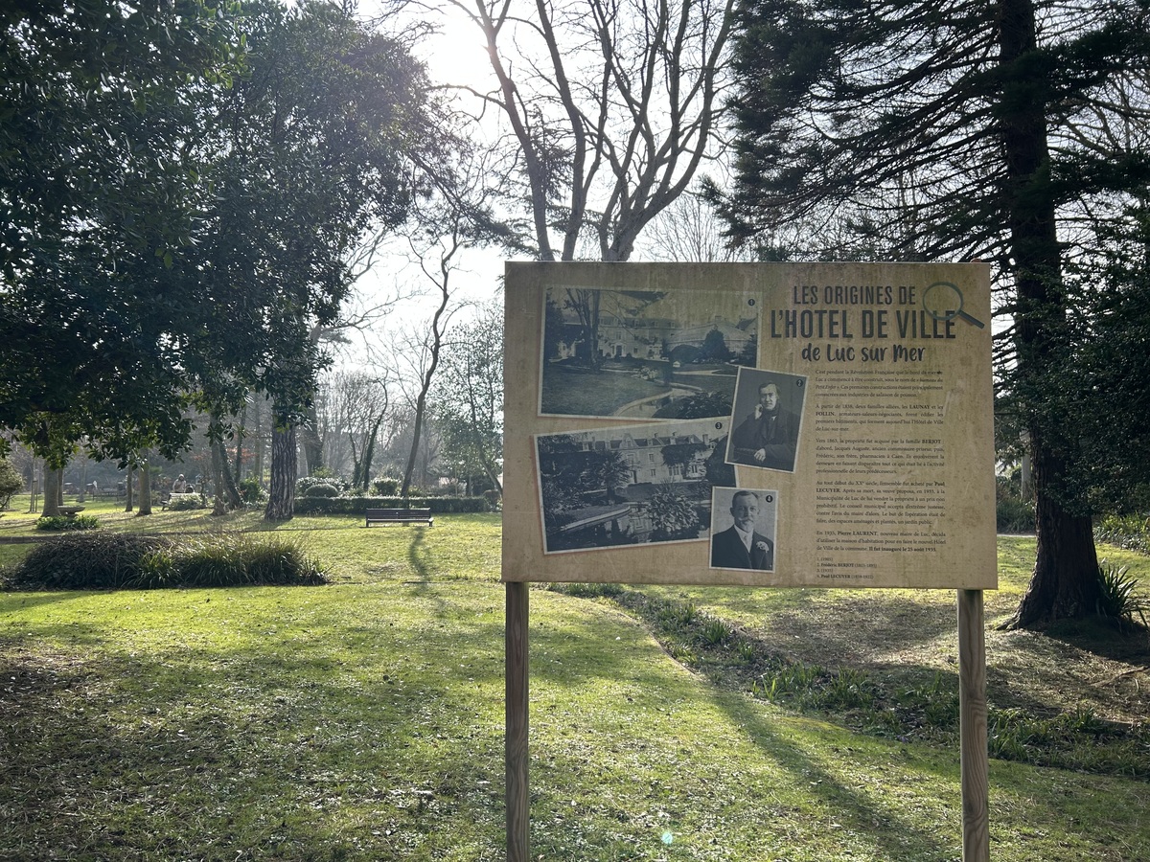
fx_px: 864
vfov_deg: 53.1
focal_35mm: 26
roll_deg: -1.5
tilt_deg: +3.3
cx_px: 575
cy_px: 431
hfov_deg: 67.3
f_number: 1.5
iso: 50
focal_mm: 5.7
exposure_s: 1/1751
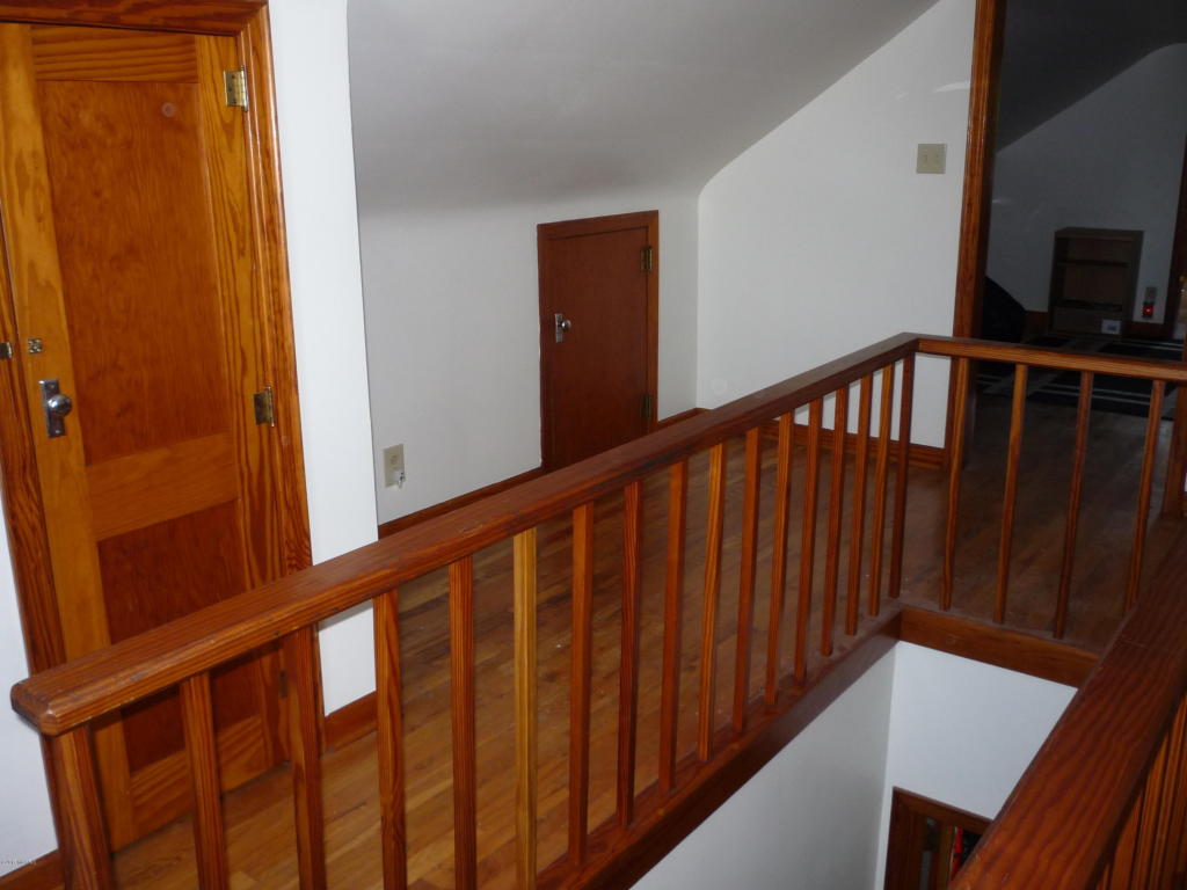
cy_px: 445
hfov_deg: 56.8
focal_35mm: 32
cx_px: 594
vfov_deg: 44.2
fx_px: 1097
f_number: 3.3
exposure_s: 1/30
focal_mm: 5.2
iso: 160
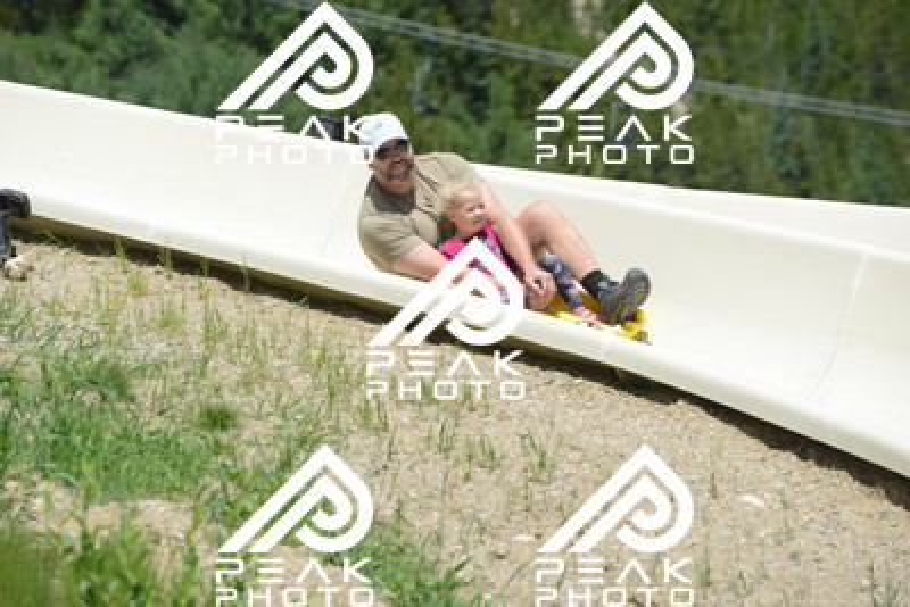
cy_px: 304
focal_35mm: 195
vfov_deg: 7.0
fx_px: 4931
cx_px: 455
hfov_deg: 10.5
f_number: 6.3
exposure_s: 1/1250
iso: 400
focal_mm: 195
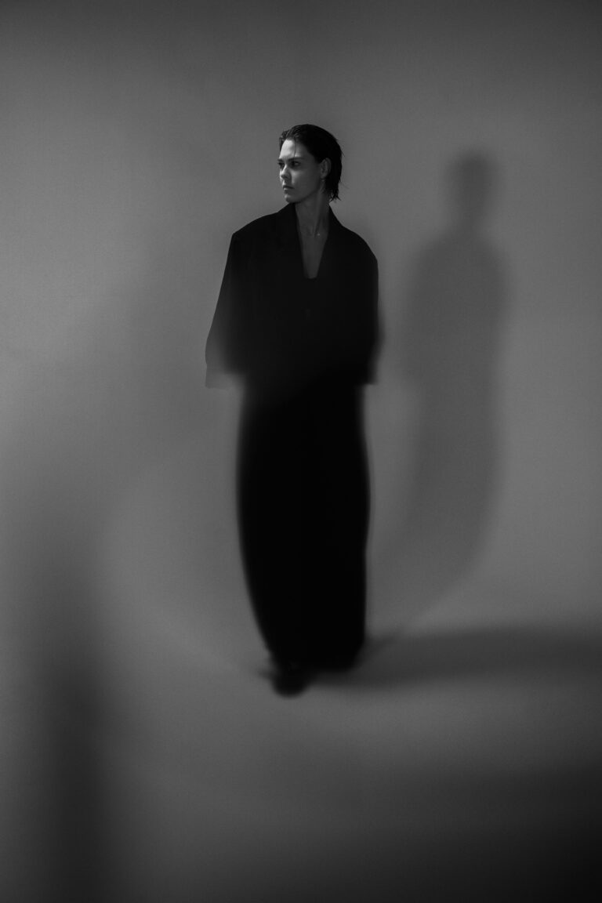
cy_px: 452
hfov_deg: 23.4
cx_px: 301
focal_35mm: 58
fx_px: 1455
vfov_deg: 34.5
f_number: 4.5
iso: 640
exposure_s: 1/200
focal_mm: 58
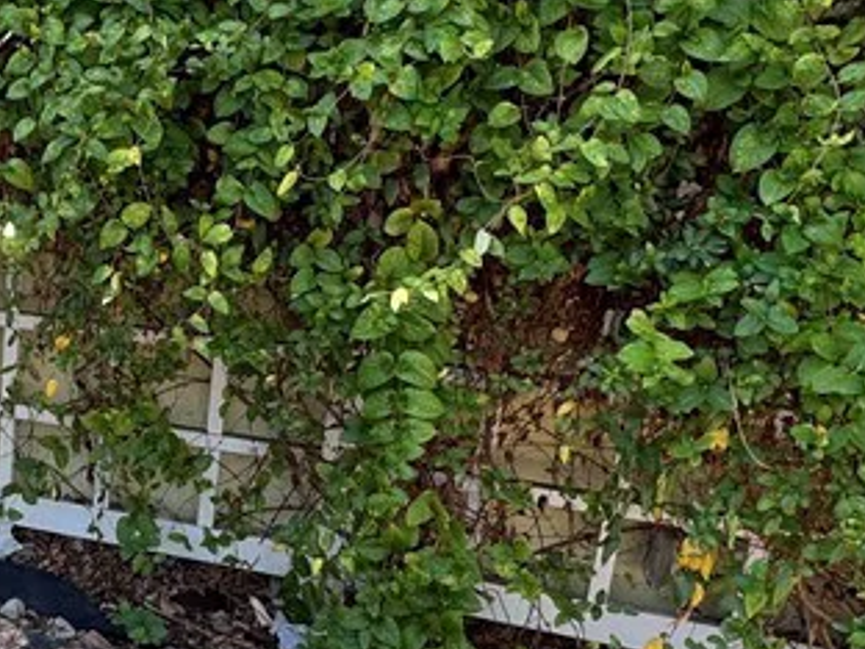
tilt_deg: -16.7
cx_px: 33
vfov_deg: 31.5
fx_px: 1149
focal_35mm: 46
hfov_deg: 37.5
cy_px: 330
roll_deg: -2.1
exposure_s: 1/152
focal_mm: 2.22
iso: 40
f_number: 2.2
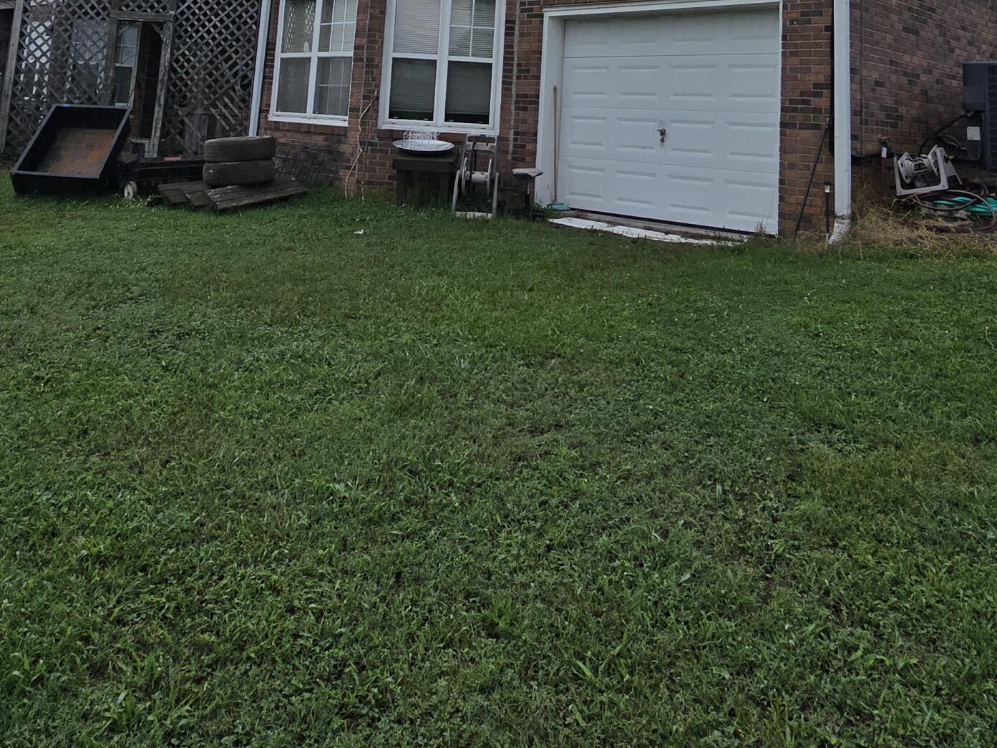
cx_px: 507
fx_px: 807
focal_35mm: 28
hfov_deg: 63.4
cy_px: 3
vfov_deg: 42.9
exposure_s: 1/5758
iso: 50
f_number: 2.2
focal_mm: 2.2
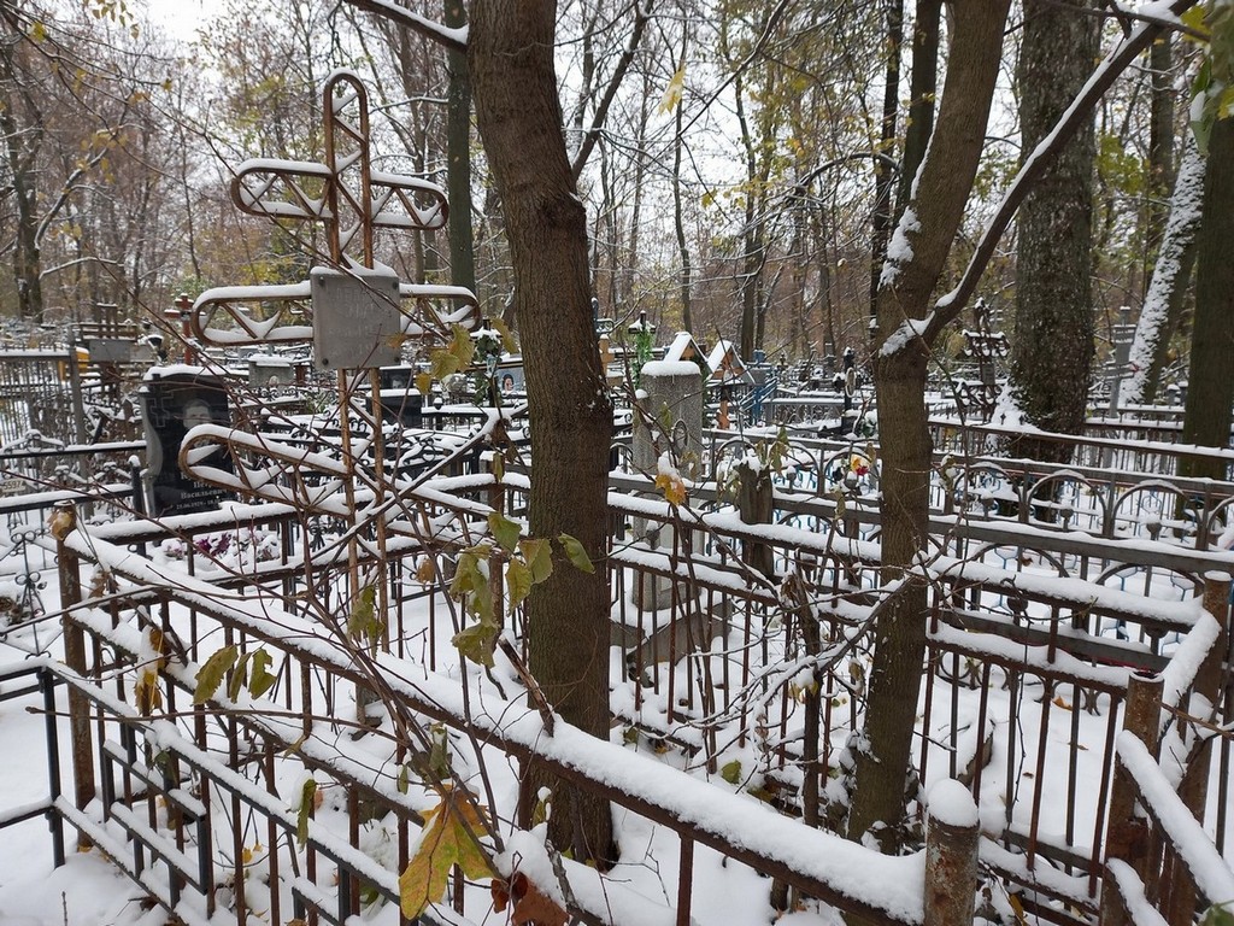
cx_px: 617
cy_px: 463
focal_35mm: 25
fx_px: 891
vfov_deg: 54.9
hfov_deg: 69.4
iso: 50
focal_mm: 4.6
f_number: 2
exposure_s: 1/50
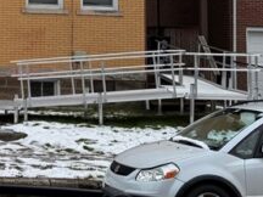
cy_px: -41
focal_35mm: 89
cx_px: -60
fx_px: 676
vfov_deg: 15.9
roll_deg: -1.4
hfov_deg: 20.5
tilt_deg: +5.3
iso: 80
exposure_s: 1/831
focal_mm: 6.76
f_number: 1.78
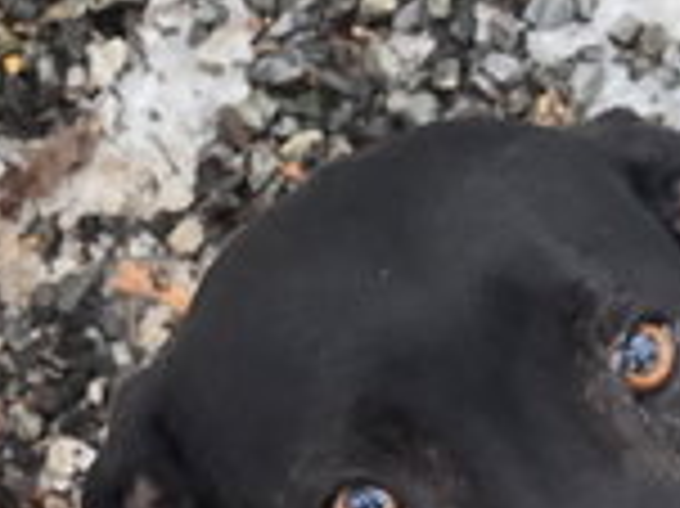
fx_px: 1492
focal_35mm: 76
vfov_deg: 17.2
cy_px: 789
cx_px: 797
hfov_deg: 23.6
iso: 50
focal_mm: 5.4
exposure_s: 1/182
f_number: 1.8
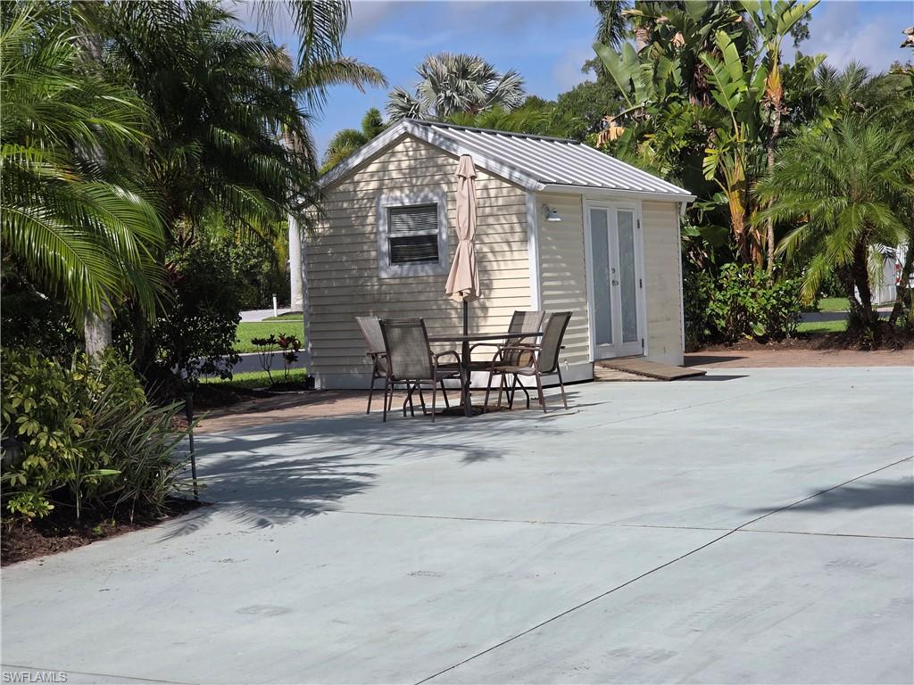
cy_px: 342
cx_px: 457
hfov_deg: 28.2
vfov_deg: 21.3
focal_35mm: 69
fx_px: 1822
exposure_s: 1/3531
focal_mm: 7.9
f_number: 2.4
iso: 50
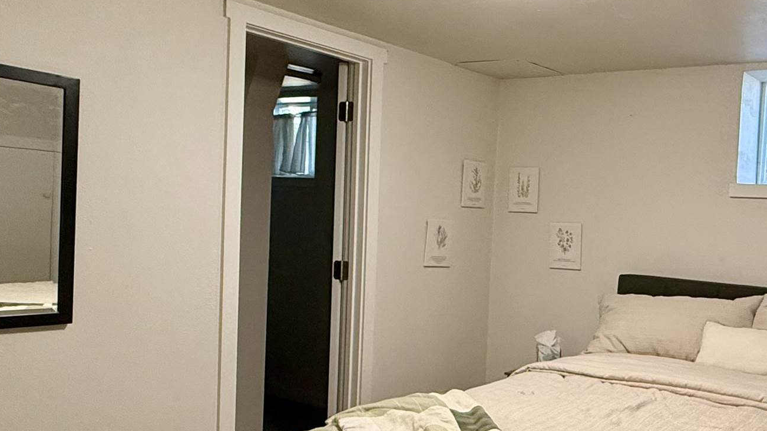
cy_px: 265
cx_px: 614
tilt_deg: -2.9
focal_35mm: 36
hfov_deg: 51.8
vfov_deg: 32.7
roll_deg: -2.9
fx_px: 732
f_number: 2.2
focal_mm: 2.22
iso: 320
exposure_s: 1/120
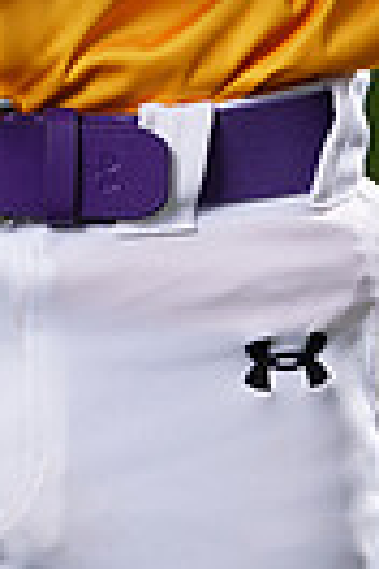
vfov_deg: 2.1
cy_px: -655
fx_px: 15159
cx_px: 50
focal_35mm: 960
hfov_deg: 1.4
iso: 100
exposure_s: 1/250
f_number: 8
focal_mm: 218
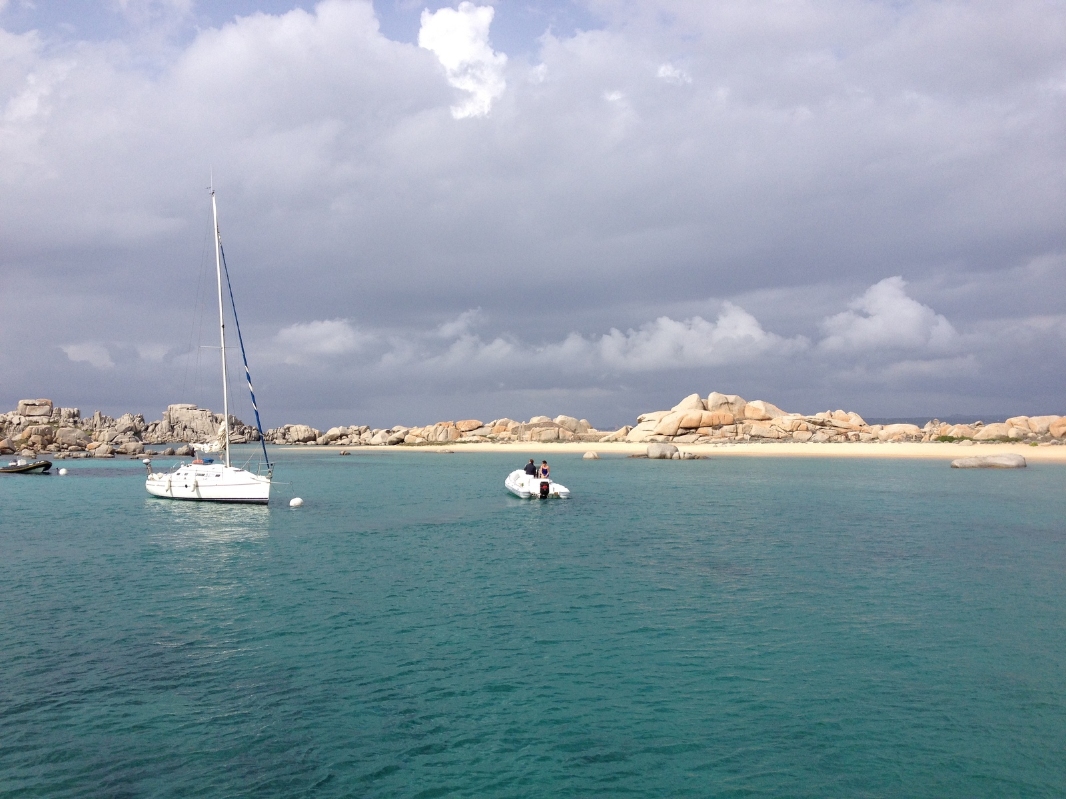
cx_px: 533
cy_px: 400
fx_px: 1078
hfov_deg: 52.6
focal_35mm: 35
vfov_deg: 40.7
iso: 64
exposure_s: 1/2632
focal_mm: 4.28
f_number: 2.4
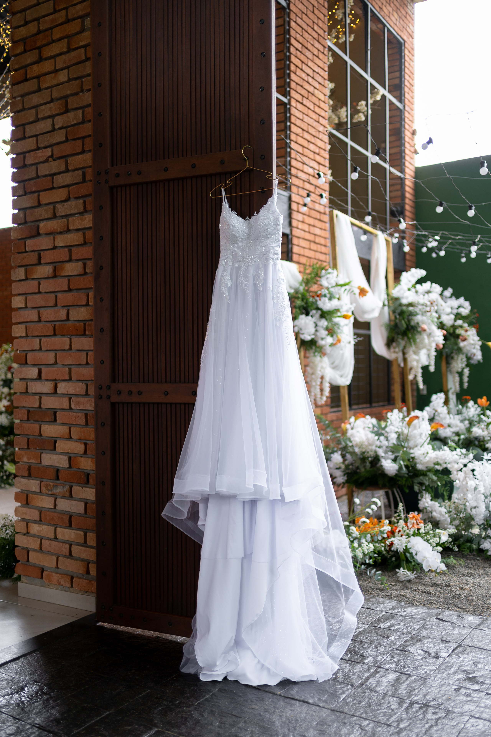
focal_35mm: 35
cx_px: 246
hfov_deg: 37.9
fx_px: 716
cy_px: 368
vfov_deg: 54.4
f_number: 1.4
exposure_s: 1/500
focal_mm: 35
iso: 200
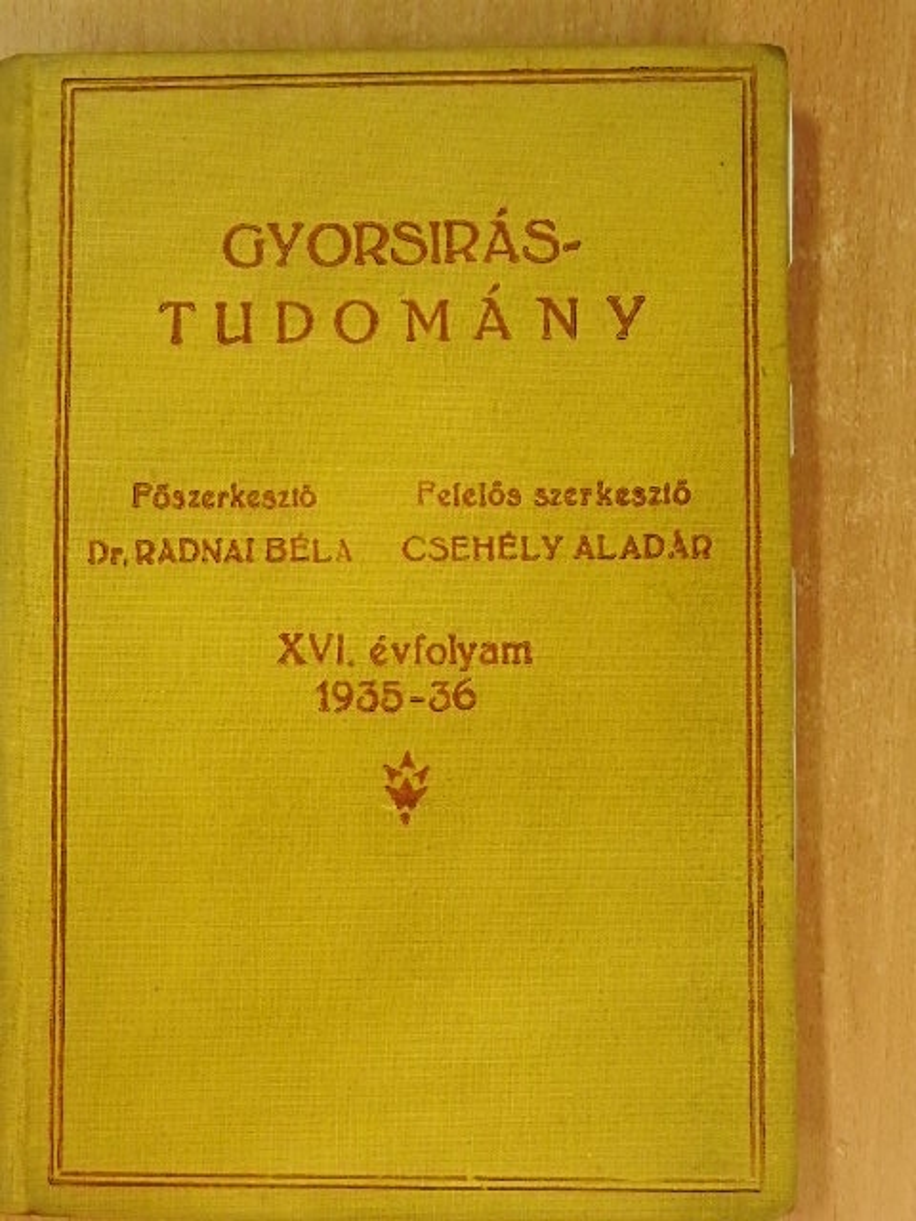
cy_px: 610
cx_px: 458
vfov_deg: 42.1
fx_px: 1588
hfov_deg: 32.2
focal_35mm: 45
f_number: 4
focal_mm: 8.1
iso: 1600
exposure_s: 1/80
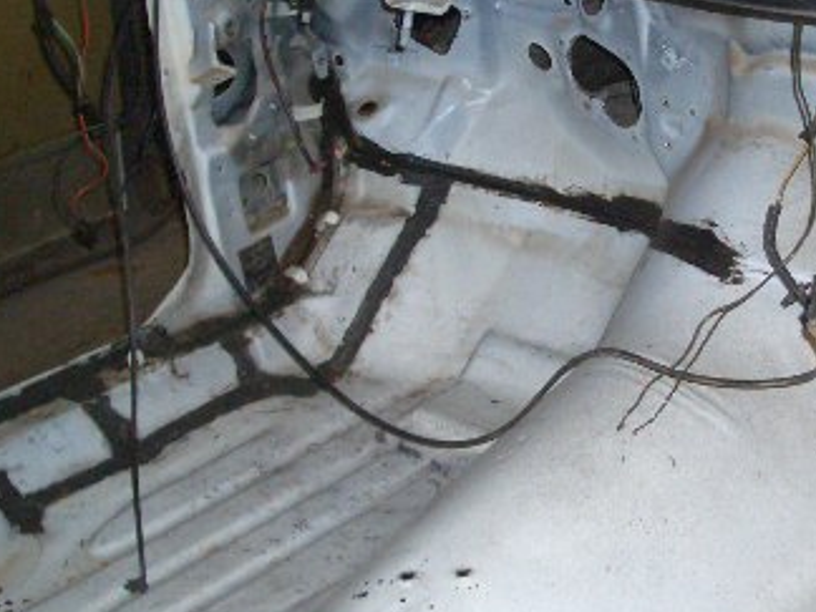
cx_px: 753
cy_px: 237
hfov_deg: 23.4
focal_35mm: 81
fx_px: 1909
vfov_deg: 18.2
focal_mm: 6.8
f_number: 2.8
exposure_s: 1/60
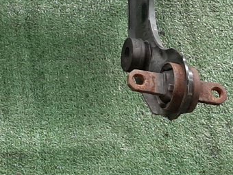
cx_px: -208
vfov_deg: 13.0
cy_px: -54
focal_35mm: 110
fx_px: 740
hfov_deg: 15.1
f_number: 1.7
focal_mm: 3.93
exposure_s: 1/50
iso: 108
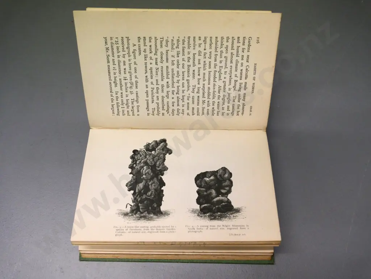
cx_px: 186
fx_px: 364
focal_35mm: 34
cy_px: 140
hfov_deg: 54.0
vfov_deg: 41.8
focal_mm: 17
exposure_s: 1/400
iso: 3200
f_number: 5.6
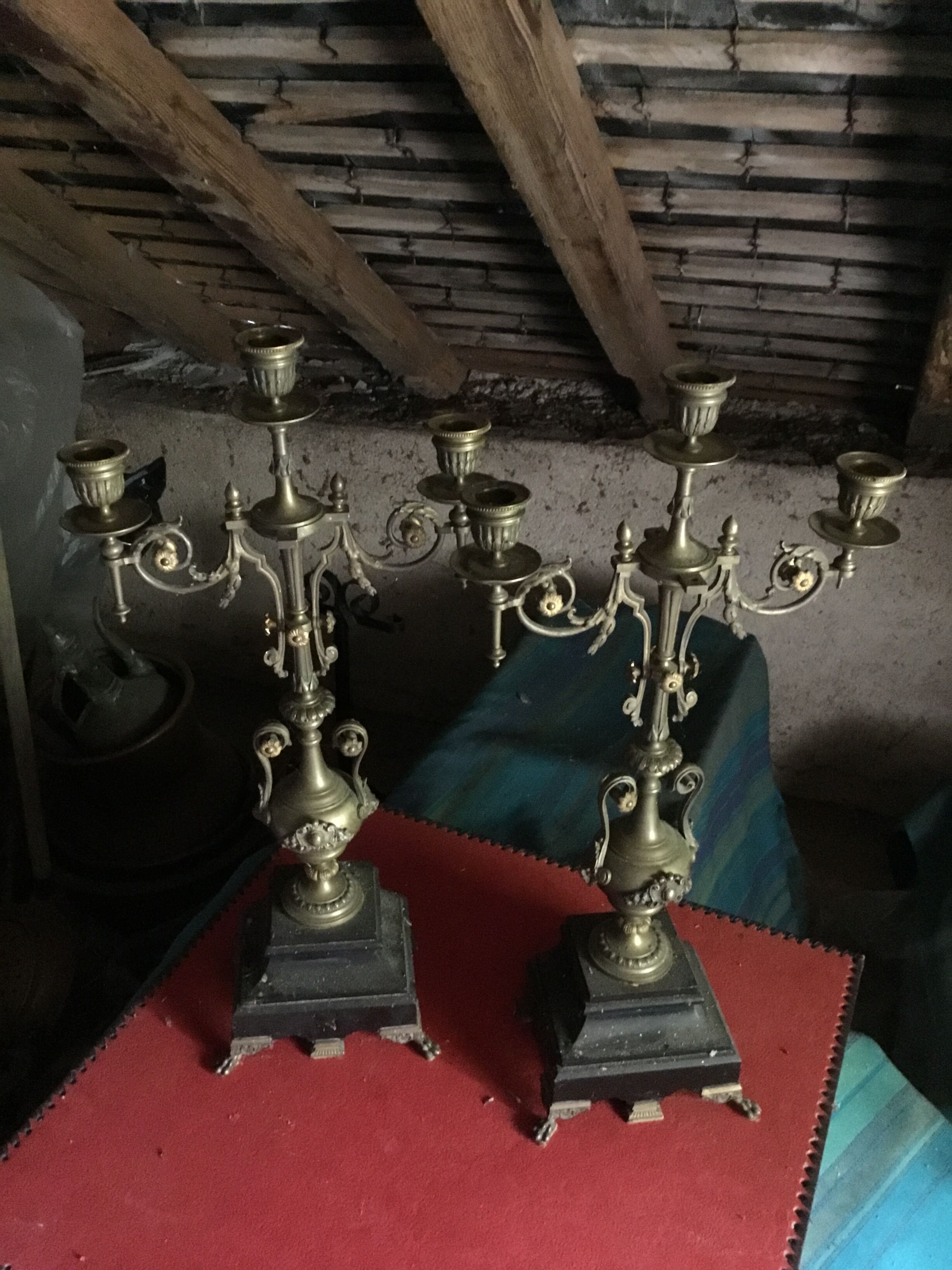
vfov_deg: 58.4
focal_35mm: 31
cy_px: 635
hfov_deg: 45.4
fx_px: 1137
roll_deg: -0.7
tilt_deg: -26.8
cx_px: 476
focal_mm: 3.3
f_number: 2.4
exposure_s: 1/17
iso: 800
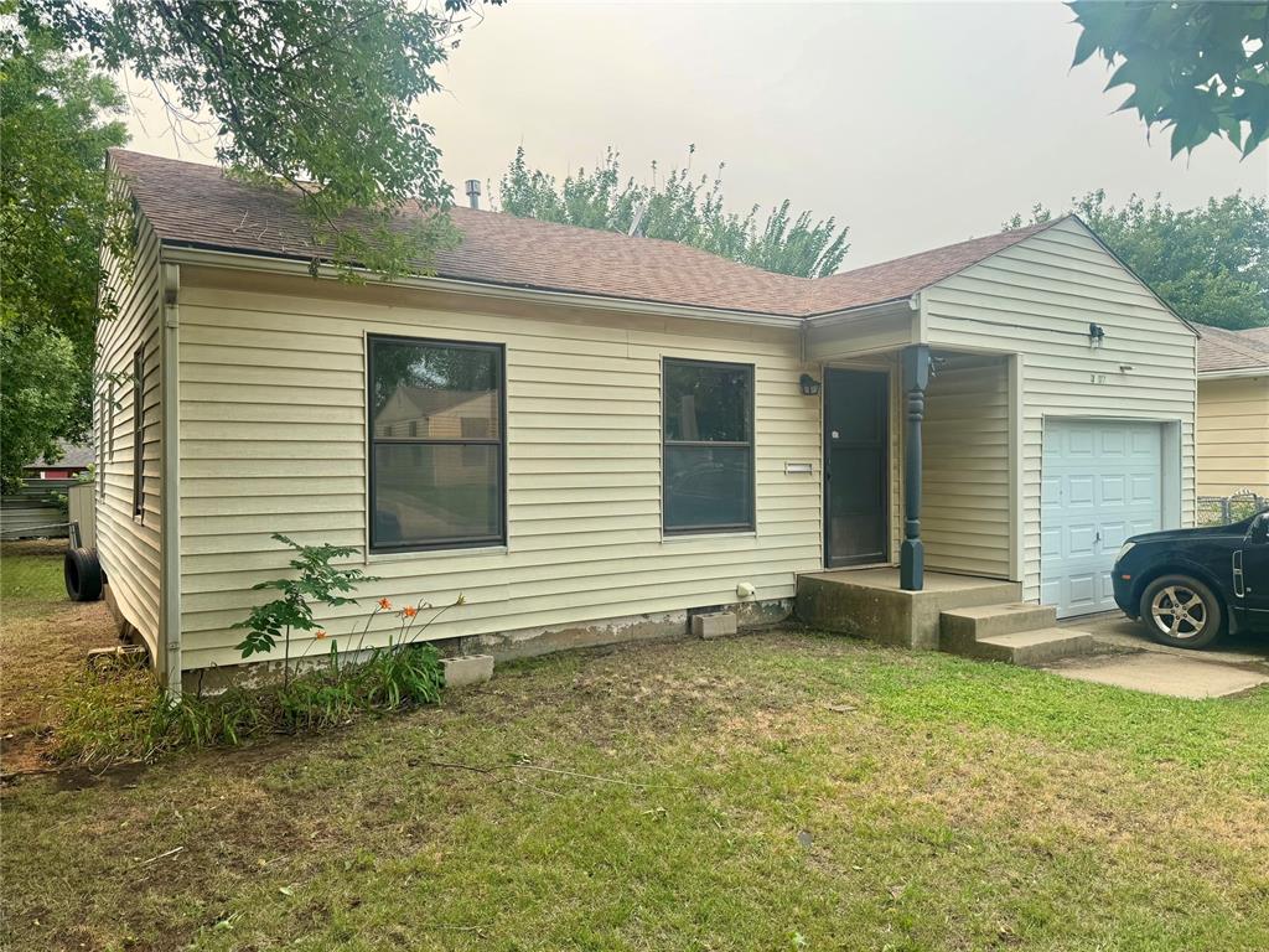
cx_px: 634
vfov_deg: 56.8
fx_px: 880
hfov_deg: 71.6
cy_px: 476
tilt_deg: +0.4
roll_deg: +0.1
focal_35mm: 24
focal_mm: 6.76
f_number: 1.78
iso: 80
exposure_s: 1/1980
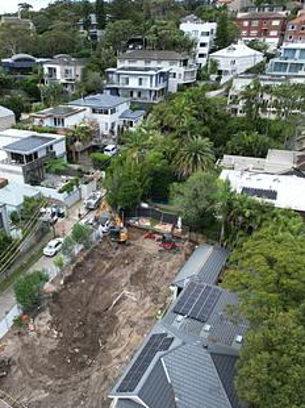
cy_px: 262
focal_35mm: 31
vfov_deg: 57.5
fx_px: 365
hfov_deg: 44.9
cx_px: 109
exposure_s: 1/90
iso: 100
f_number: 1.7
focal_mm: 6.72
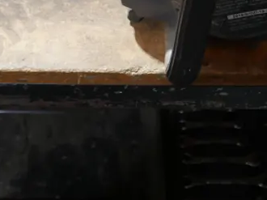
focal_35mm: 87
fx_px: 671
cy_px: -52
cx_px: 112
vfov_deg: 16.2
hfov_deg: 22.5
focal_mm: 14
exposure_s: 1/60
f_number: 3.5
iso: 640
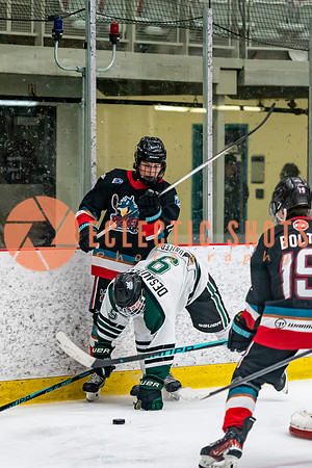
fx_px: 2640
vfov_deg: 10.1
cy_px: 265
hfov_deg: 6.8
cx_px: 194
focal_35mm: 203
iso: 2000
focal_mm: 110
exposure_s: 1/640
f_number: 3.2
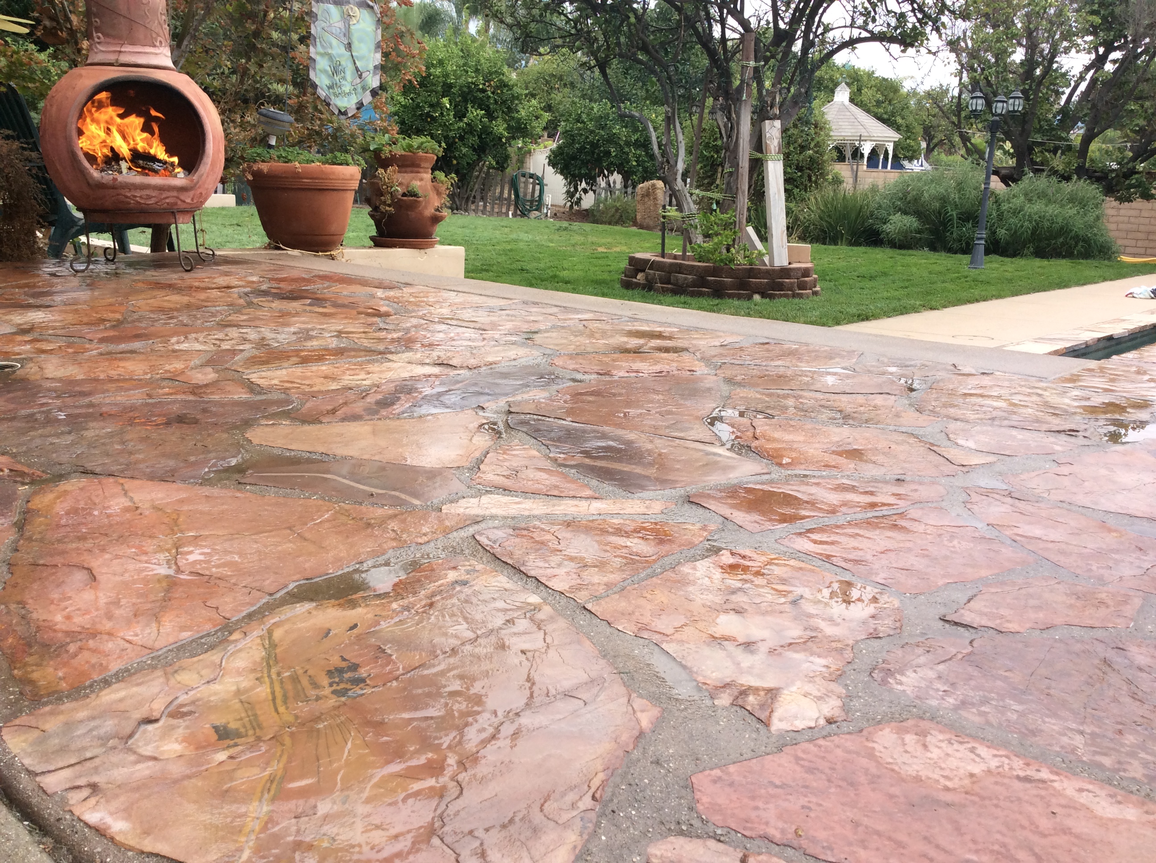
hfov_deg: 56.9
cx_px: 578
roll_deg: -2.1
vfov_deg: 44.1
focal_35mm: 32
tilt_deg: -13.8
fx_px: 1067
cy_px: 432
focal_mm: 3.3
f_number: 2.4
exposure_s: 1/397
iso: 32
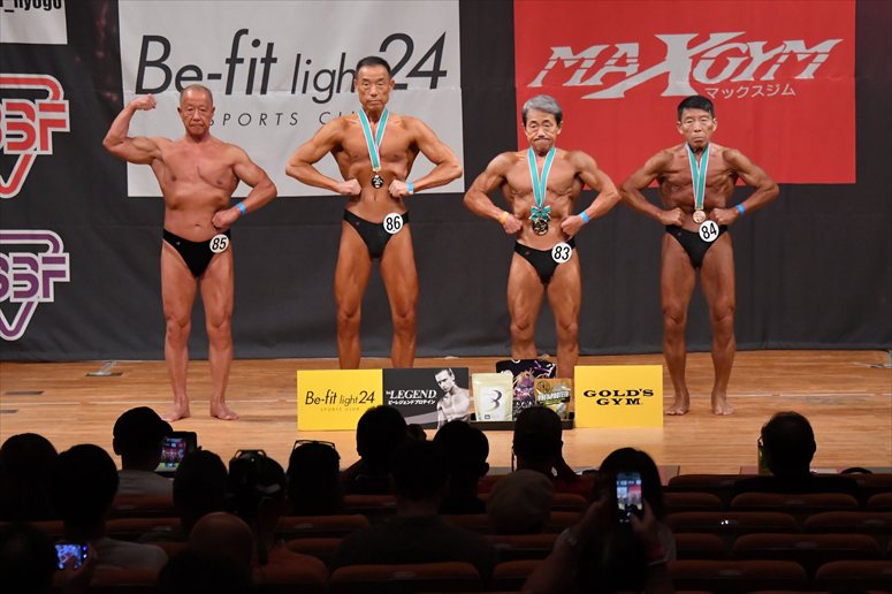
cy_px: 297
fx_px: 4532
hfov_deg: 11.2
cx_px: 446
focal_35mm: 183
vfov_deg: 7.5
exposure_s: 1/400
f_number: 5.6
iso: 5600
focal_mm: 122
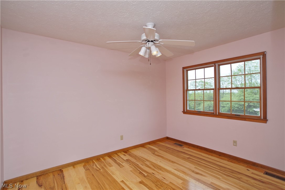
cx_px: 142
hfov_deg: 95.0
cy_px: 95
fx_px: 131
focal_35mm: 16
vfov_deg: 72.0
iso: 125
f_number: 4.5
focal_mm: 11
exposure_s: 1/100
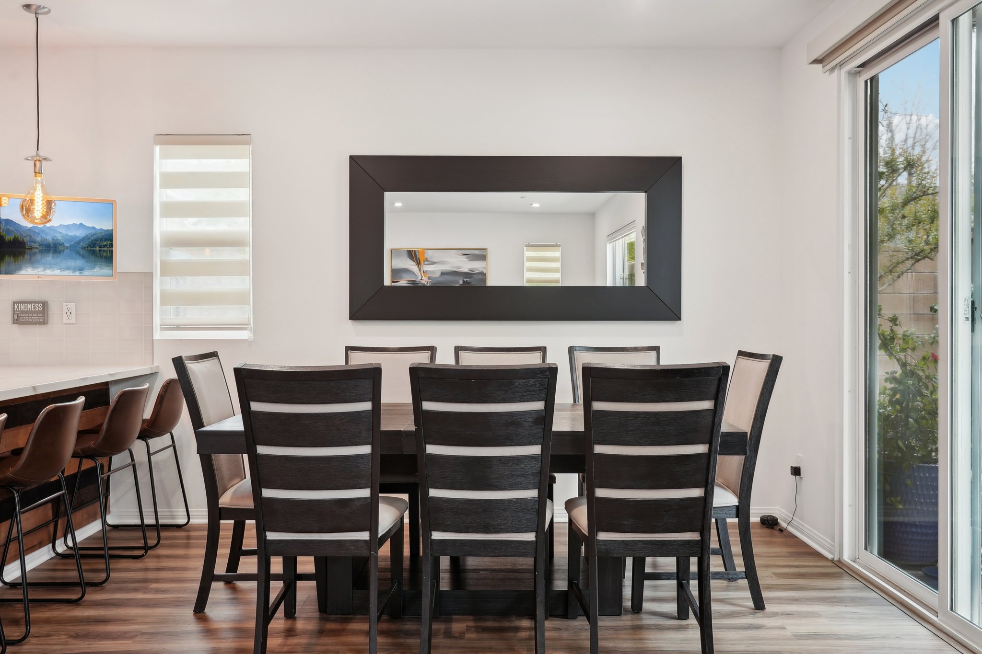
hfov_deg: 60.3
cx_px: 491
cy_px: 327
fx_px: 845
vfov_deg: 42.3
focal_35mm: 31
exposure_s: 1/8
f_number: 8
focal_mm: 31
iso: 400
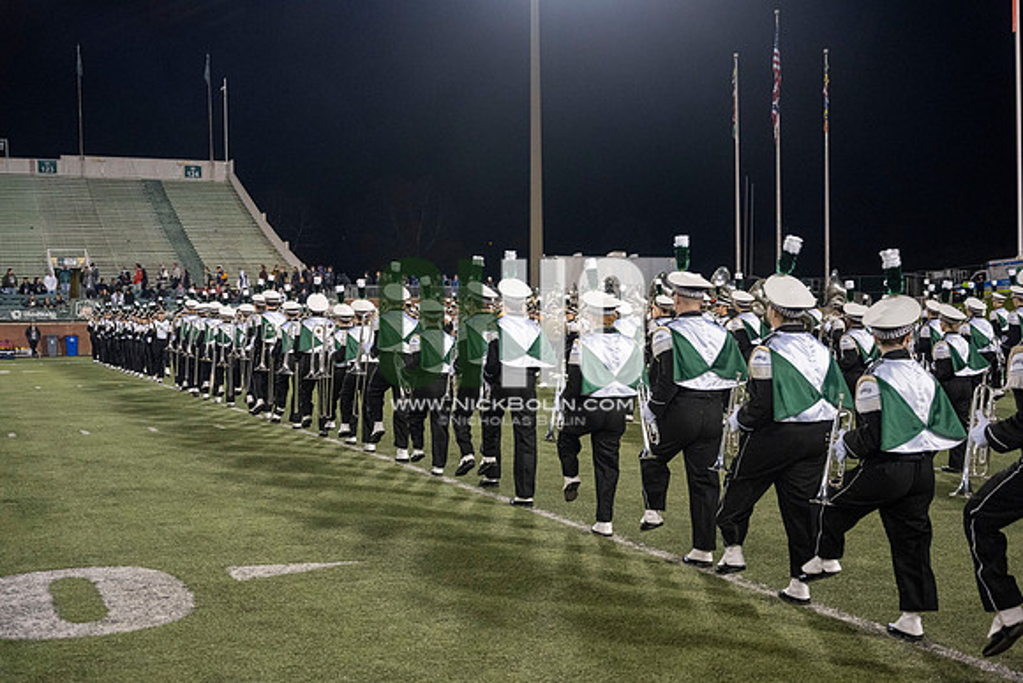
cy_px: 342
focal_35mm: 43
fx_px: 1222
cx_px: 512
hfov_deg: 45.4
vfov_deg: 31.2
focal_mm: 43
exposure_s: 1/500
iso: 2500
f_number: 4
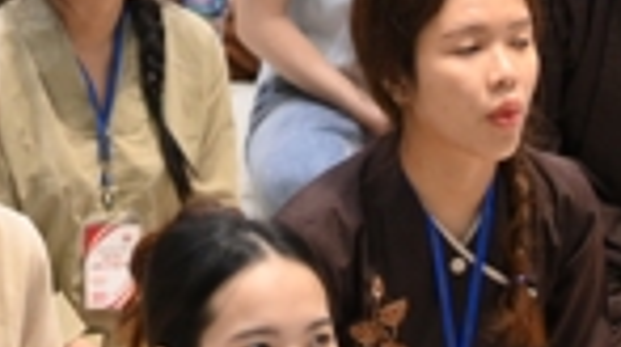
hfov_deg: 5.9
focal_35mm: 362
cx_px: -93
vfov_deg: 3.3
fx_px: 5949
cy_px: -292
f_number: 4
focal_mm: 78
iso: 2500
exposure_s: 1/100
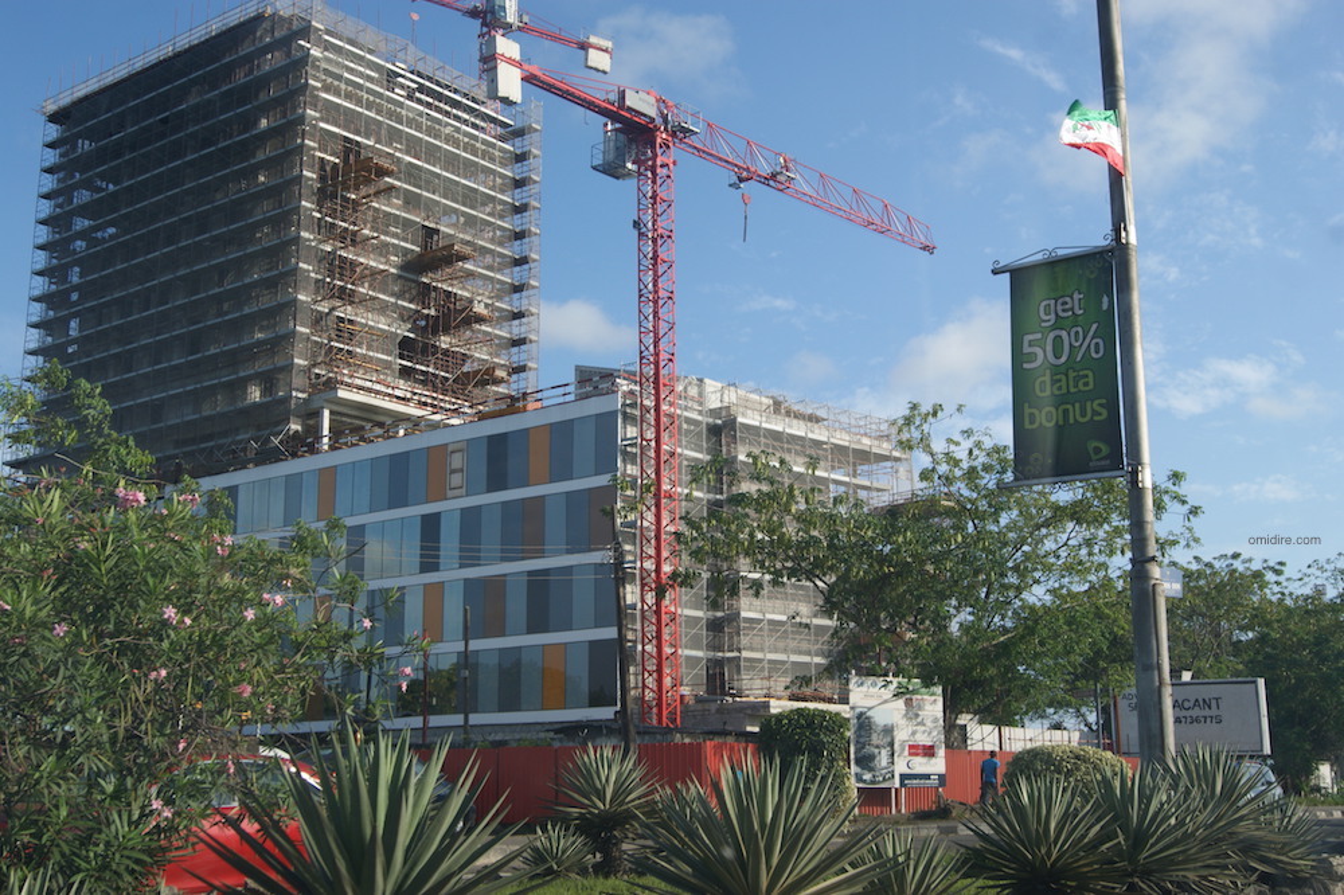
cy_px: 448
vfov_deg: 31.9
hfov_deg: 46.4
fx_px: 1567
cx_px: 672
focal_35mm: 42
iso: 100
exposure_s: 1/160
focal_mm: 28
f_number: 9
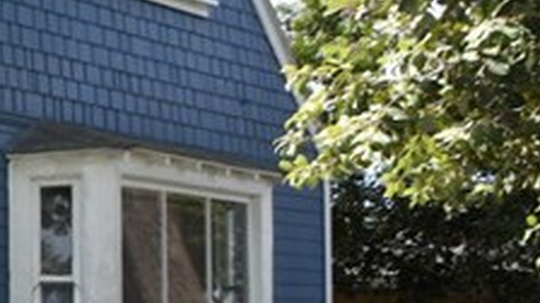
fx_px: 1031
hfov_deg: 19.7
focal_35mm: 72
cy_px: 297
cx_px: -482
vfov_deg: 16.4
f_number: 5.6
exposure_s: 1/250
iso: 100
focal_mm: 10
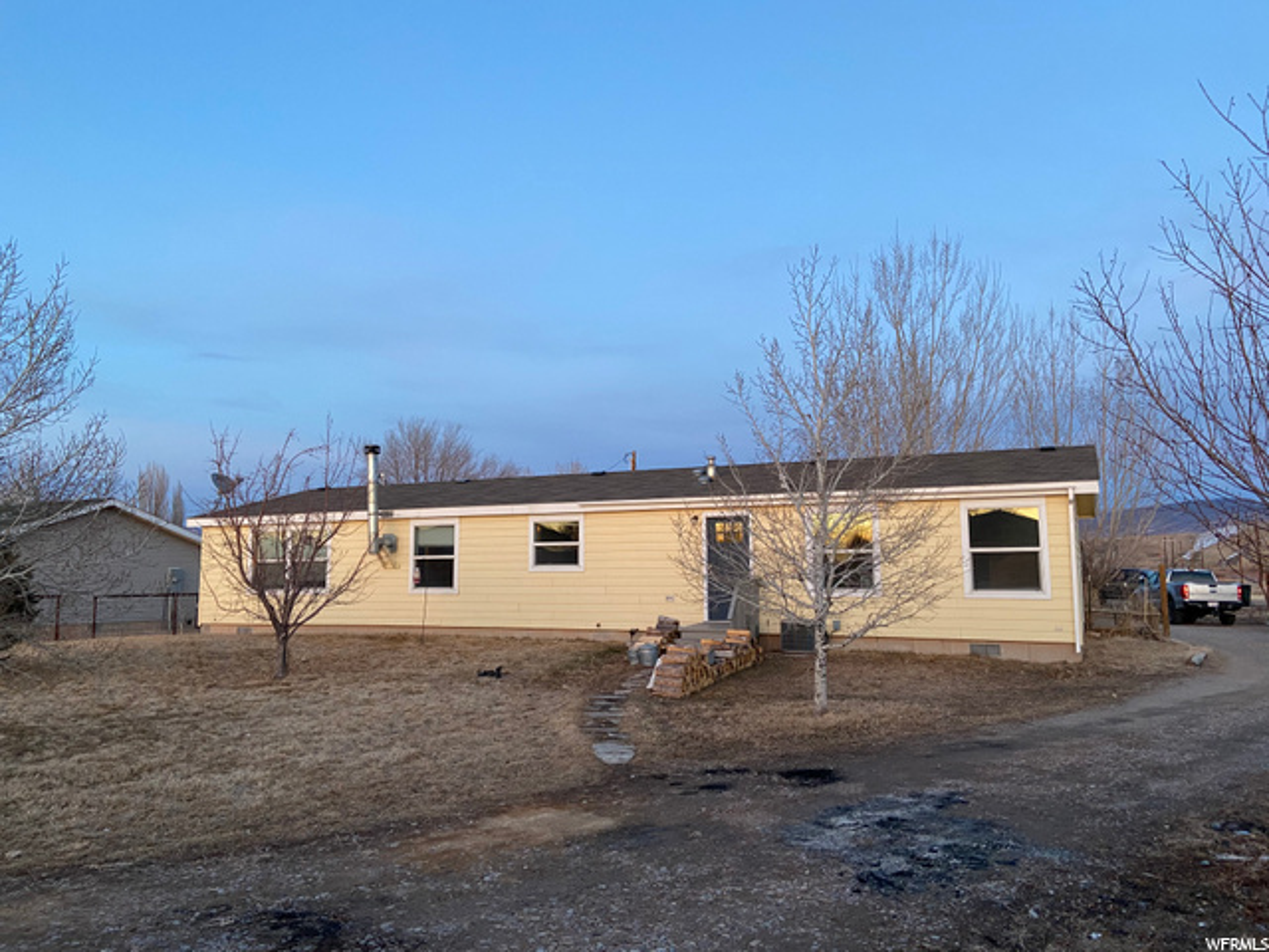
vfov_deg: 53.1
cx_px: 634
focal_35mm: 26
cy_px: 476
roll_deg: +1.1
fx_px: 953
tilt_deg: +4.7
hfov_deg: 67.3
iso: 125
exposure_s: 1/89
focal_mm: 4.25
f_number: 1.8
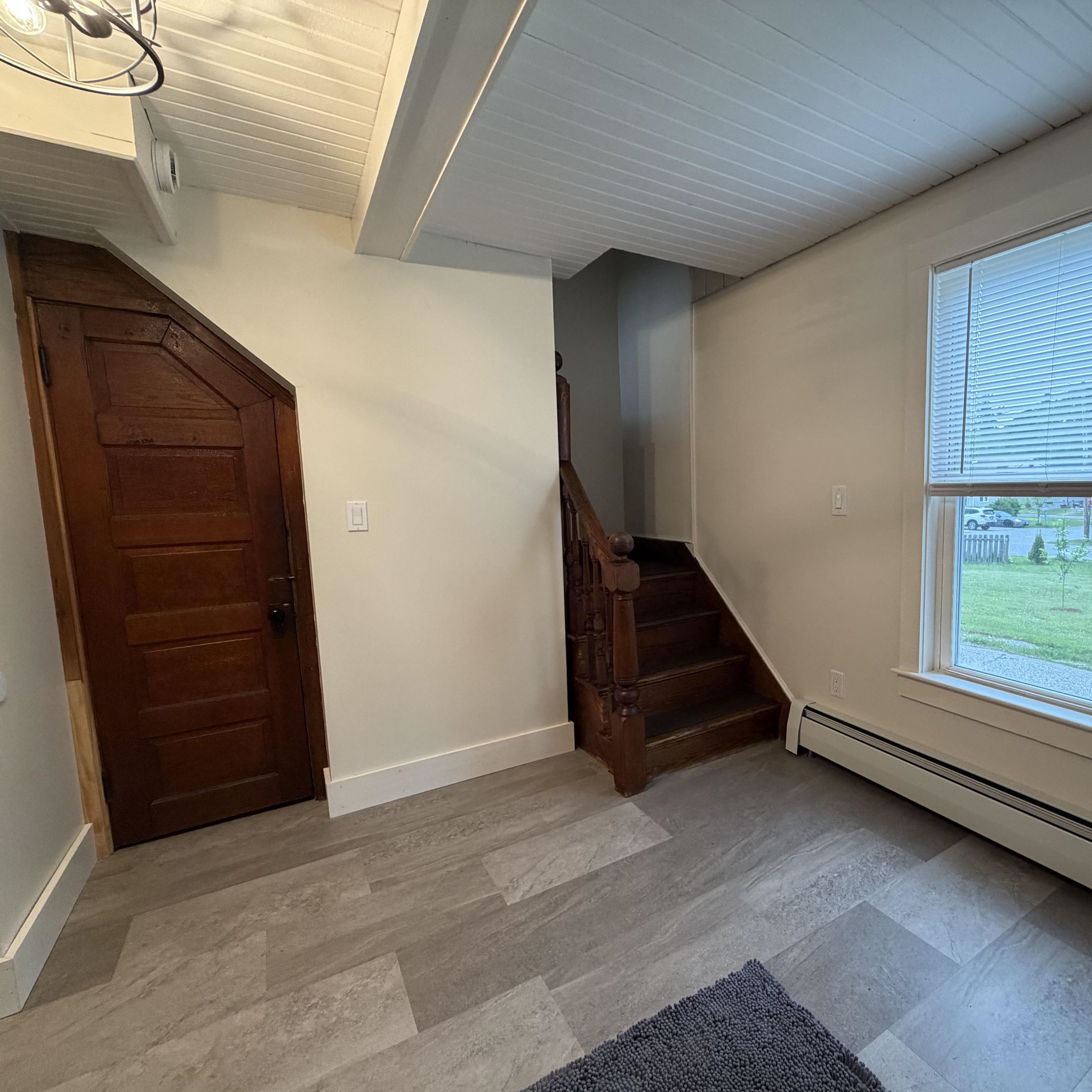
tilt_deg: -6.2
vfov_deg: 83.9
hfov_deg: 82.7
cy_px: 561
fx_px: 607
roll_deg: +0.8
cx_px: 670
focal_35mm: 17
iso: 250
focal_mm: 2.22
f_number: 2.2
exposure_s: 1/60
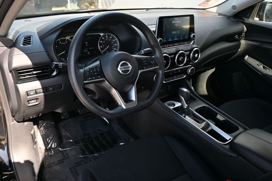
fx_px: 221
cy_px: 90
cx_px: 136
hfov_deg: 63.2
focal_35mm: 29
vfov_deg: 44.6
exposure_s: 1/250
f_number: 3.8
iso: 400
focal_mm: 19.5
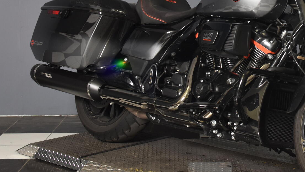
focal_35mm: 99
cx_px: 249
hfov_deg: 21.3
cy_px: 24
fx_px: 800
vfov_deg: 12.2
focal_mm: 35
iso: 800
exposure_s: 1/160
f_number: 4.5
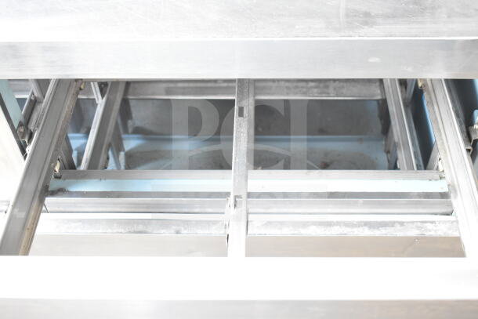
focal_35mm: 45
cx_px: 239
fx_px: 598
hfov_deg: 43.6
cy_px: 160
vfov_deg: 29.9
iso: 2200
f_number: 4.2
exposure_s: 1/50
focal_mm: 30
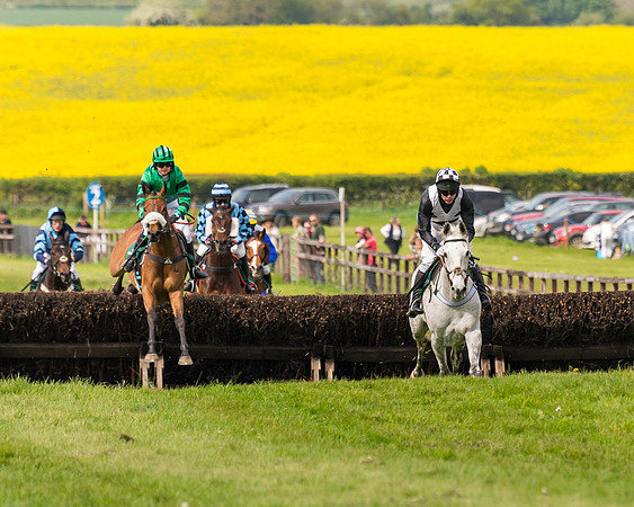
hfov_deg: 3.7
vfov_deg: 3.0
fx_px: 9795
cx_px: 416
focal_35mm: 522
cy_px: 288
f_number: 4
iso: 400
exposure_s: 1/2500
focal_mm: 200
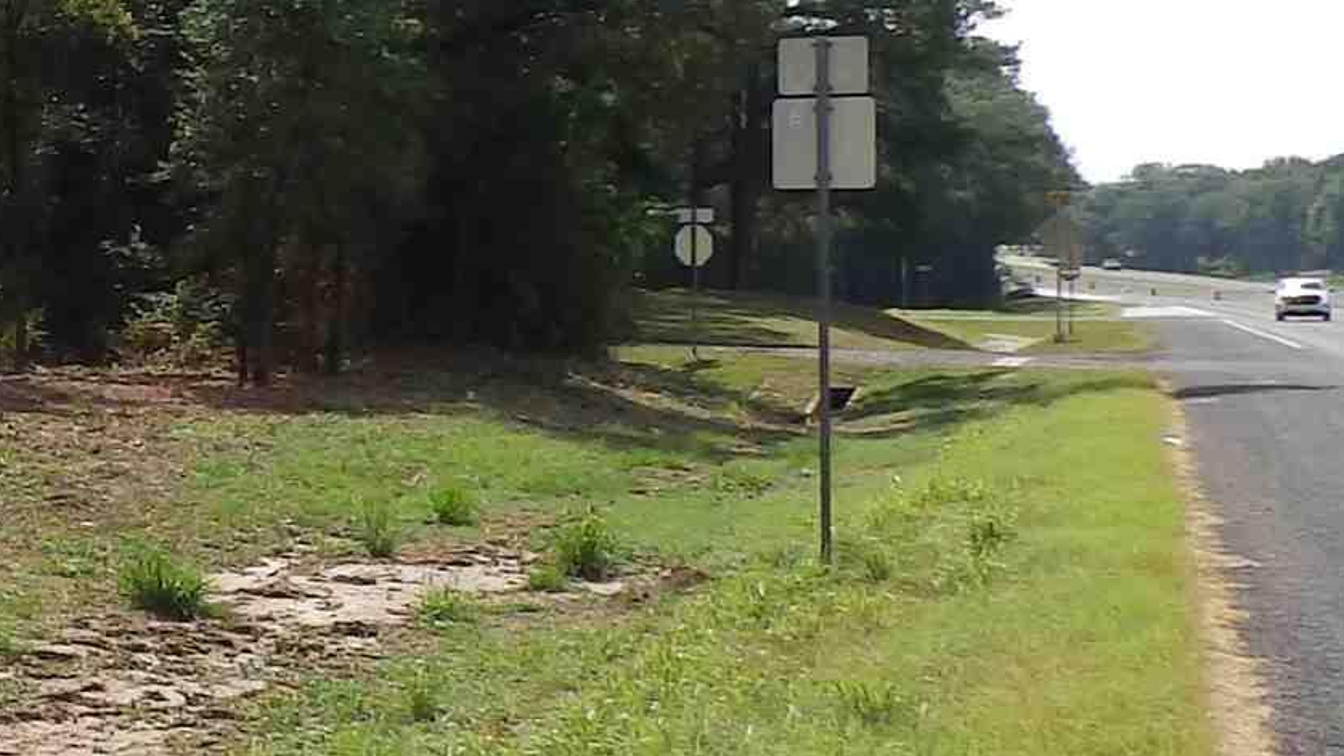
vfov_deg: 13.7
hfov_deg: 19.3
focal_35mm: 88
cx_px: -960
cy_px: 244
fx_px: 3136
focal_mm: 4
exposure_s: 1/640
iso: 80
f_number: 4.5
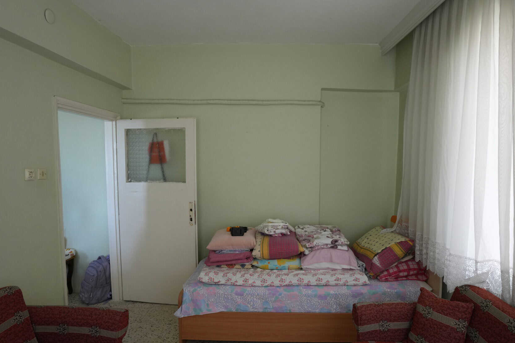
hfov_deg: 81.2
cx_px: 265
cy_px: 185
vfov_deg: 59.4
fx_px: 300
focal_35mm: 21
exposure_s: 1/160
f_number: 4
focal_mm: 17
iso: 1250
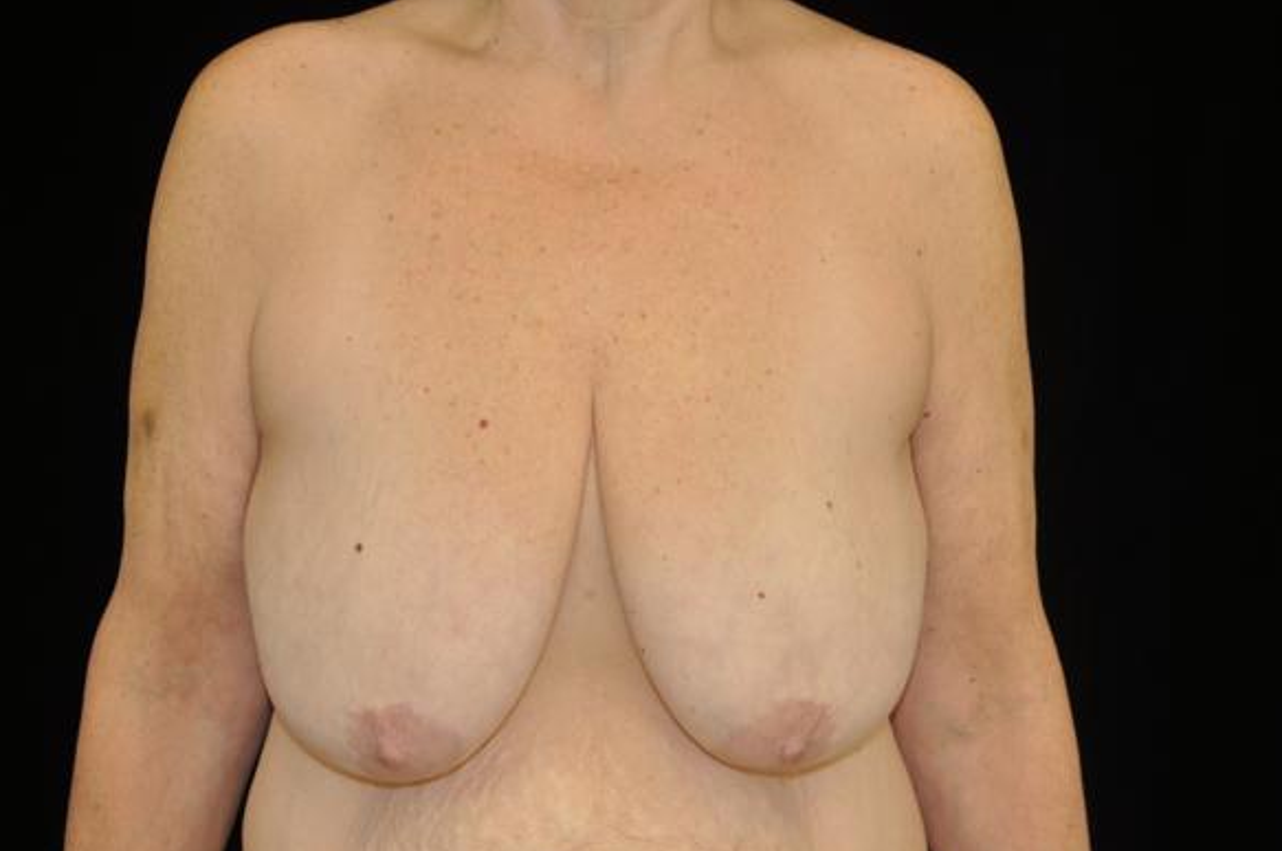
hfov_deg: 35.7
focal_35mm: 56
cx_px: 607
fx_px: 1991
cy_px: 430
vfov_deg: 24.1
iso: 200
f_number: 5
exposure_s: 1/60
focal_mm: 34
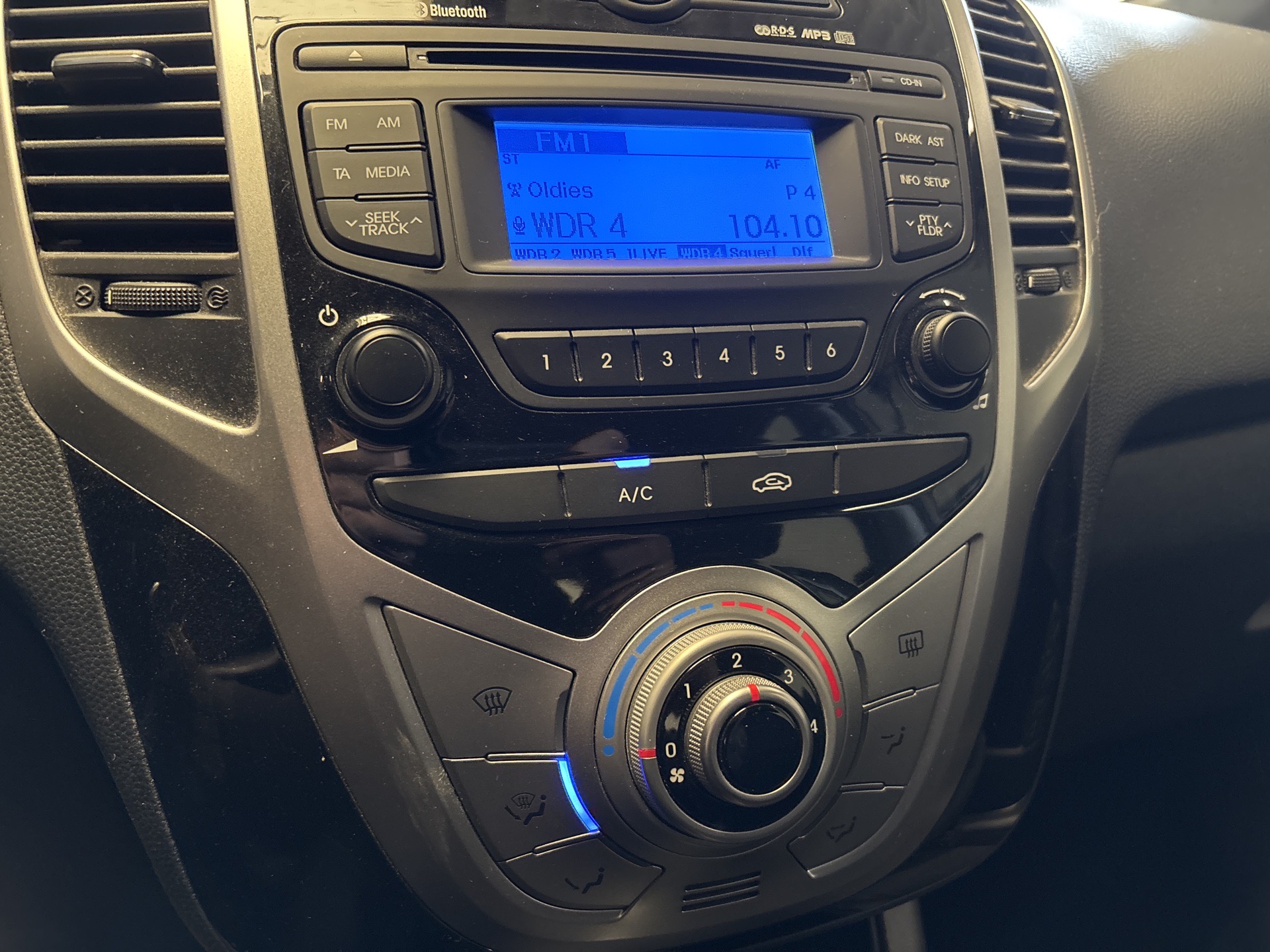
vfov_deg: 53.1
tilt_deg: -24.9
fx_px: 954
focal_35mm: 26
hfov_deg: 67.3
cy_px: 476
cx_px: 635
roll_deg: -3.8
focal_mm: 5.96
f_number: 1.6
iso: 640
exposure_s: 1/33
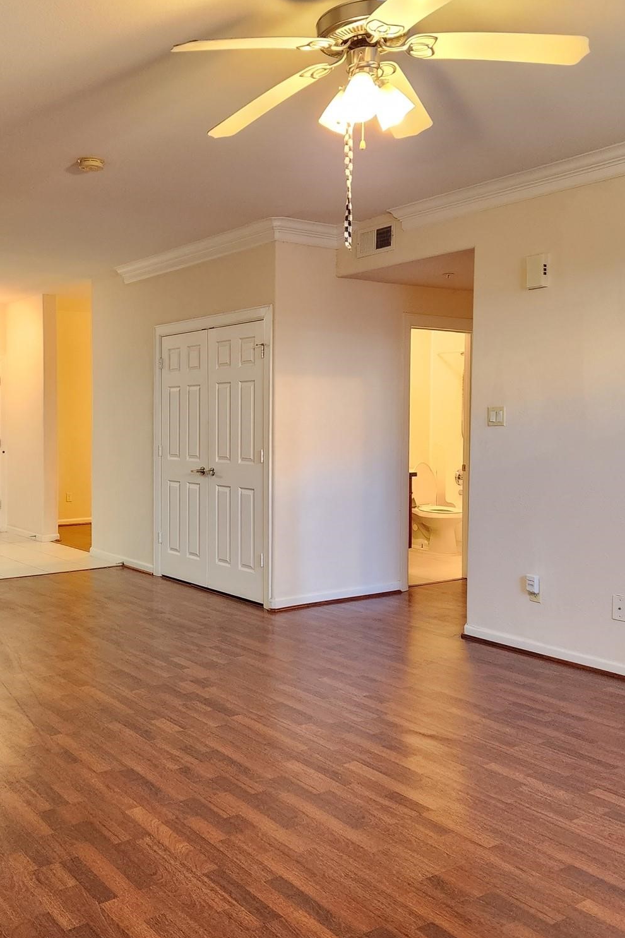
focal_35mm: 33
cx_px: 181
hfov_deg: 39.2
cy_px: 460
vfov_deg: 57.2
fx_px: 859
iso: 1000
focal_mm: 5.4
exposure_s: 1/120
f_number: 1.8
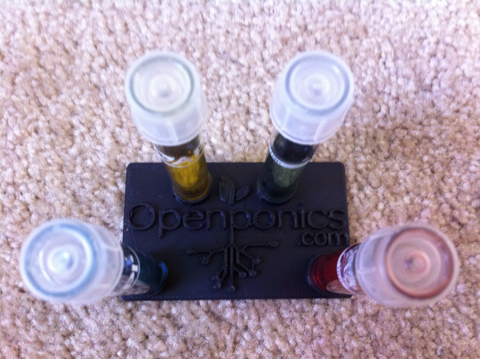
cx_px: 240
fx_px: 485
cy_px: 180
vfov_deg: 40.6
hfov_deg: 52.7
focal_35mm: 35
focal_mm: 3.85
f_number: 2.8
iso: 250
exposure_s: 1/15
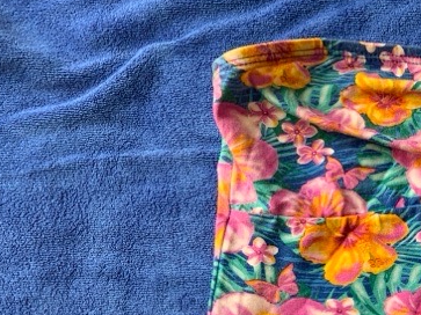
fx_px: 973
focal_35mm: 80
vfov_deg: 17.4
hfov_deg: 22.0
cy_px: 401
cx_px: 549
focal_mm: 3
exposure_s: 1/122
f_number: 1.8
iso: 40
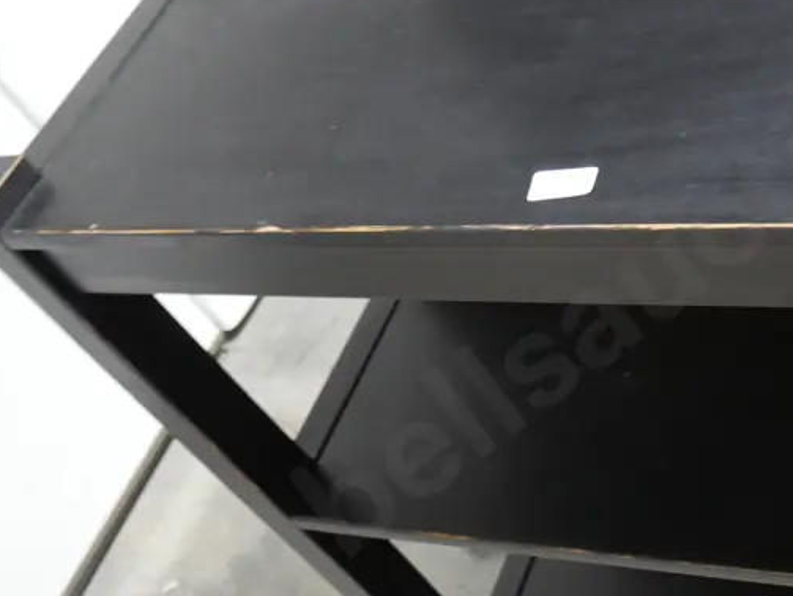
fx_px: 1307
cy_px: 269
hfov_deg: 32.5
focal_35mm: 57
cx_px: 673
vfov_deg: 25.7
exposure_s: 1/60
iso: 1000
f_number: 3.5
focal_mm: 14
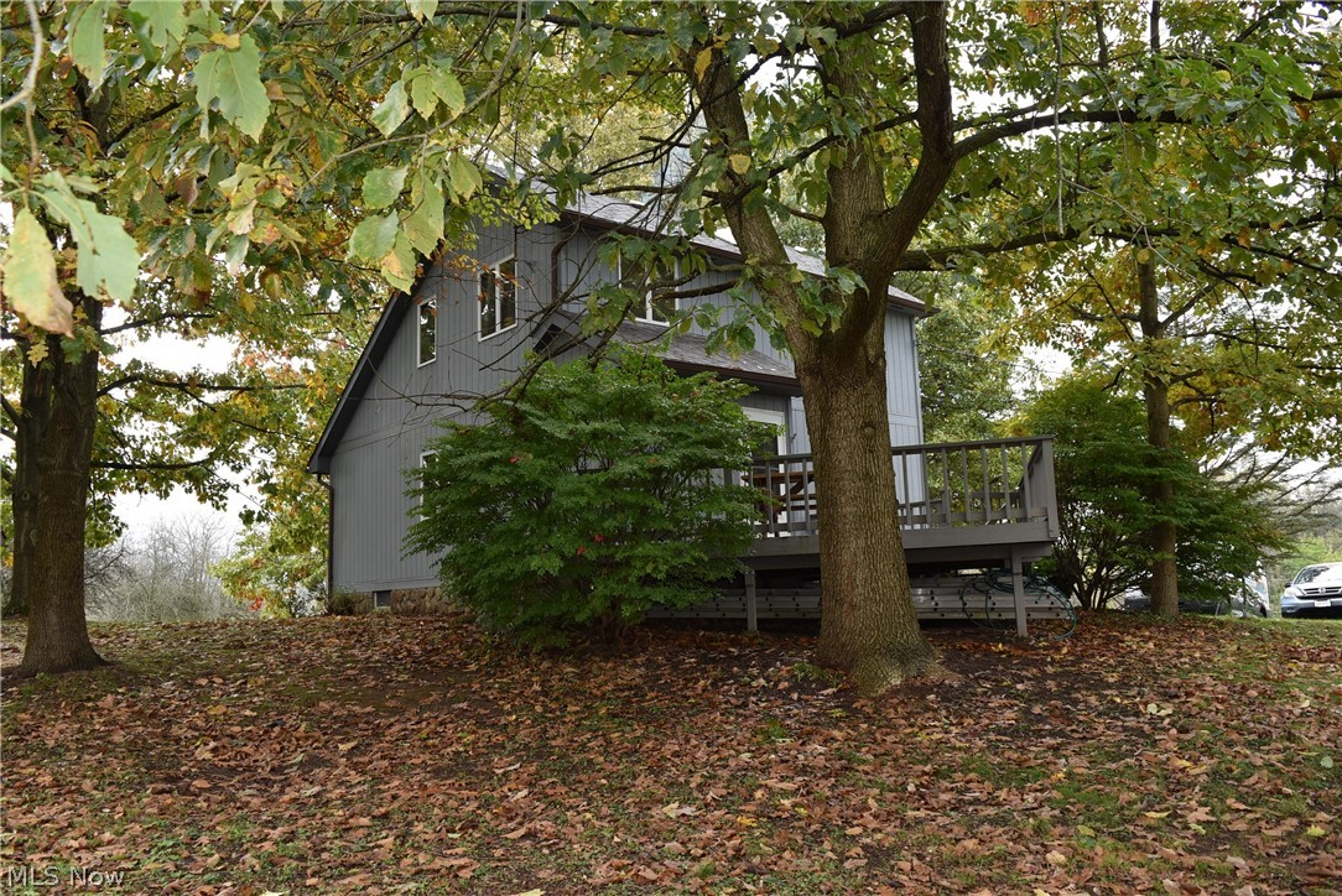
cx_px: 671
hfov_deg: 67.4
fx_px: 1007
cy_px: 448
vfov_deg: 48.0
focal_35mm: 27
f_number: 5.6
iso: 200
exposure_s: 1/125
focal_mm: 18
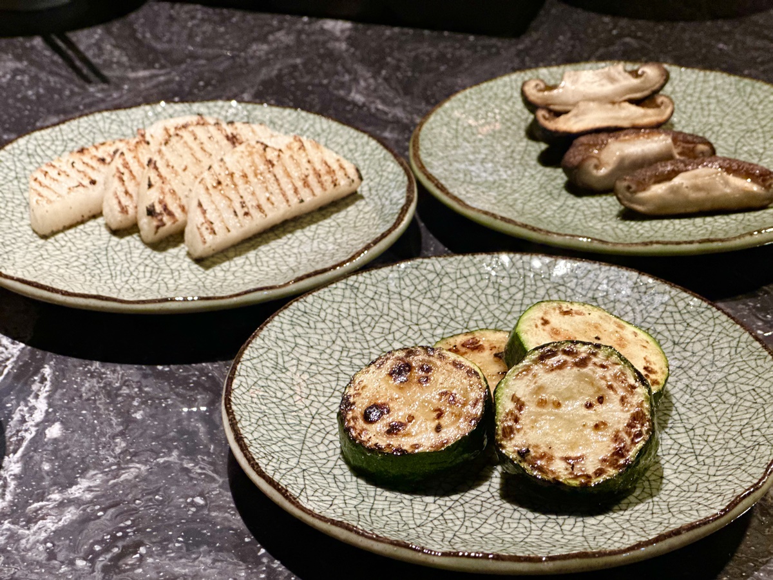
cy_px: 290
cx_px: 386
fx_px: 1719
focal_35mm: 77
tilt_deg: -28.9
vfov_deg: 19.1
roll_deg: +0.6
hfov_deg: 25.3
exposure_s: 1/24
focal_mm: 9
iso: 400
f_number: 2.8
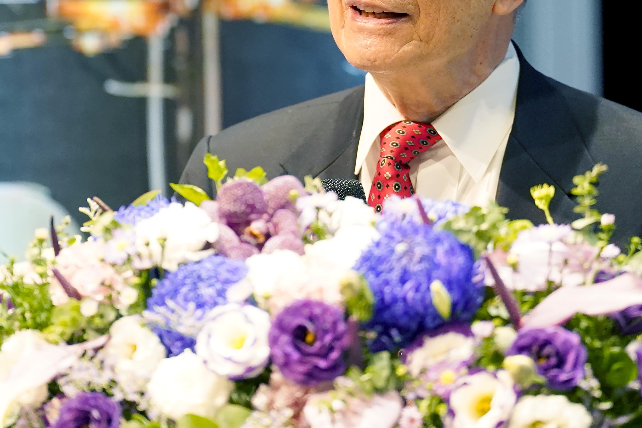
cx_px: 276
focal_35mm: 363
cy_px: 116
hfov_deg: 5.7
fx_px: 6473
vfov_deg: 3.8
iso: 4000
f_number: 2.8
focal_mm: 200
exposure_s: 1/160
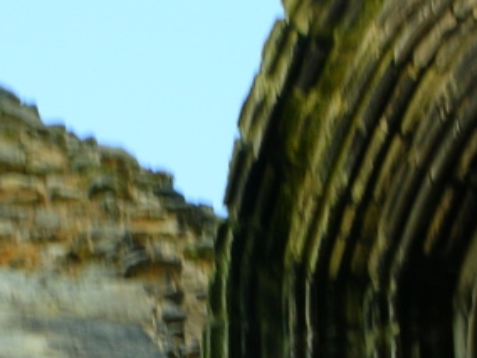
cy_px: 266
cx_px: 178
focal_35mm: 259
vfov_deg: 5.7
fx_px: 3569
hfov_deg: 7.6
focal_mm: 17.4
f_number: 4.9
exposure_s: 1/37.8
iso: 50
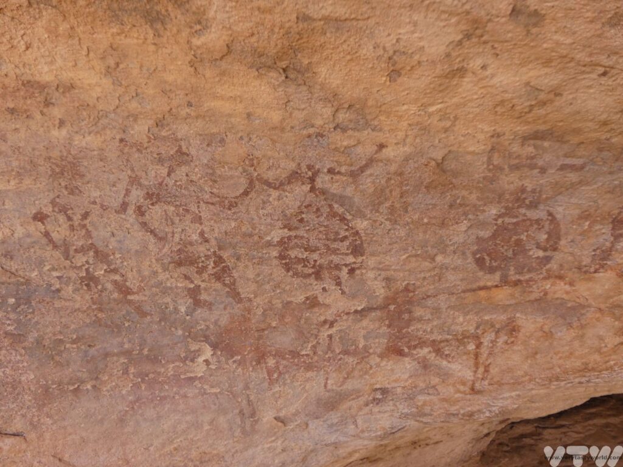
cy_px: 234
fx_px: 648
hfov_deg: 51.4
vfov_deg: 39.7
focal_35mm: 36
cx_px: 312
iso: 80
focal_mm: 6.5
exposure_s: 1/80
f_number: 3.5
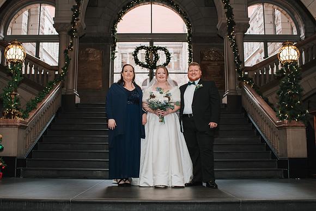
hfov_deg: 47.0
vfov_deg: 32.4
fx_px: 363
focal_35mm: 41
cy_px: 102
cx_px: 144
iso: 1000
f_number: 3.5
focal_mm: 35
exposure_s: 1/200
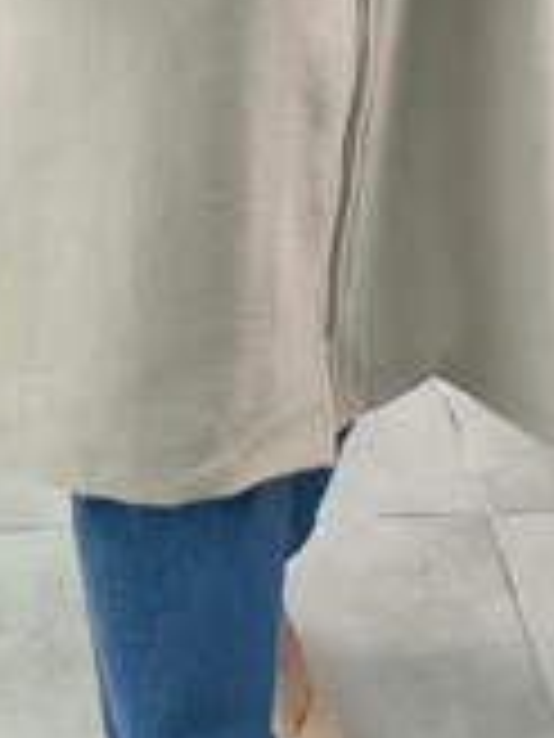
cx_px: 212
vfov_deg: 16.0
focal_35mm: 121
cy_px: 29
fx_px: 2582
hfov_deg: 12.2
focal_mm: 6.76
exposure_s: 1/121
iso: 80
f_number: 1.78
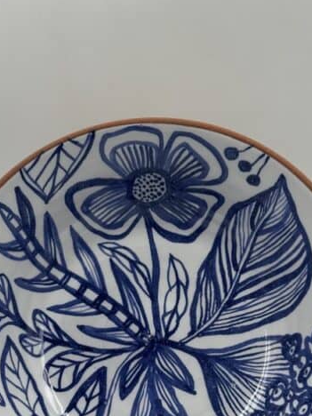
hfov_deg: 18.0
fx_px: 985
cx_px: 147
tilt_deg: -25.3
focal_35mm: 82
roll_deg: -1.6
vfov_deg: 23.6
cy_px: 317
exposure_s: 1/756
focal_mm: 6.86
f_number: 1.78
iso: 64
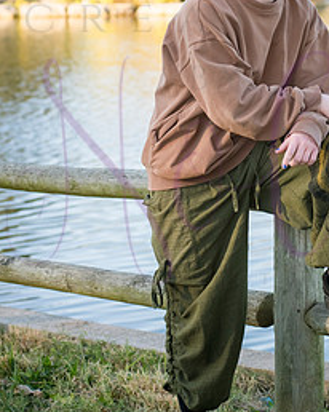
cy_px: 75
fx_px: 1596
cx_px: 238
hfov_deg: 11.7
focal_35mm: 131
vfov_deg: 14.6
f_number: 5
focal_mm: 80
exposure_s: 1/640
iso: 400
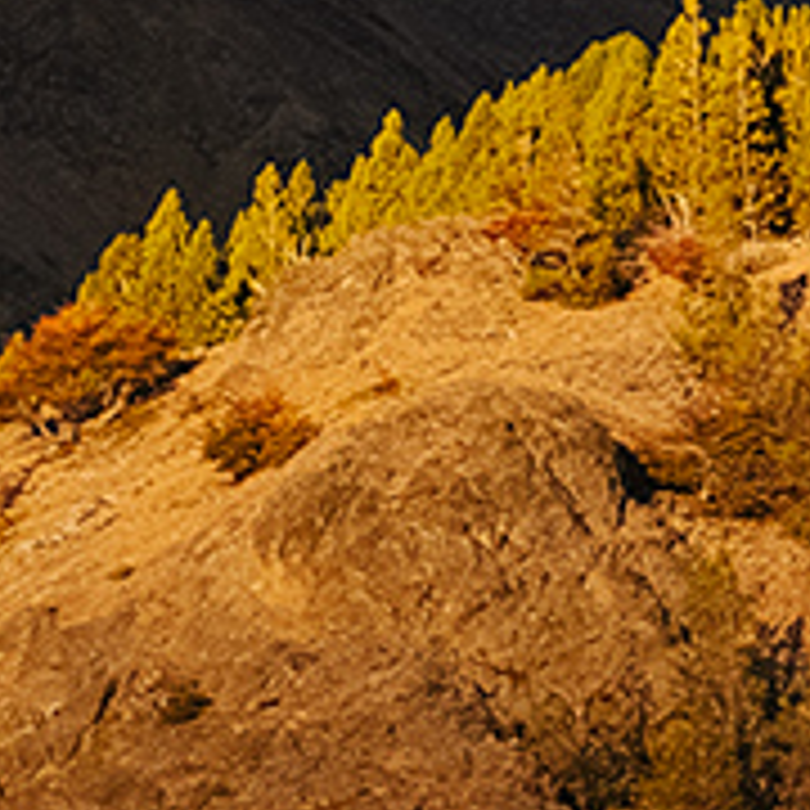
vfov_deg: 1.7
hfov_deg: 1.7
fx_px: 27453
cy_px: 364
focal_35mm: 1037
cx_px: 1827
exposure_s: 1/180
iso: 640
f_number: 9
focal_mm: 121.8
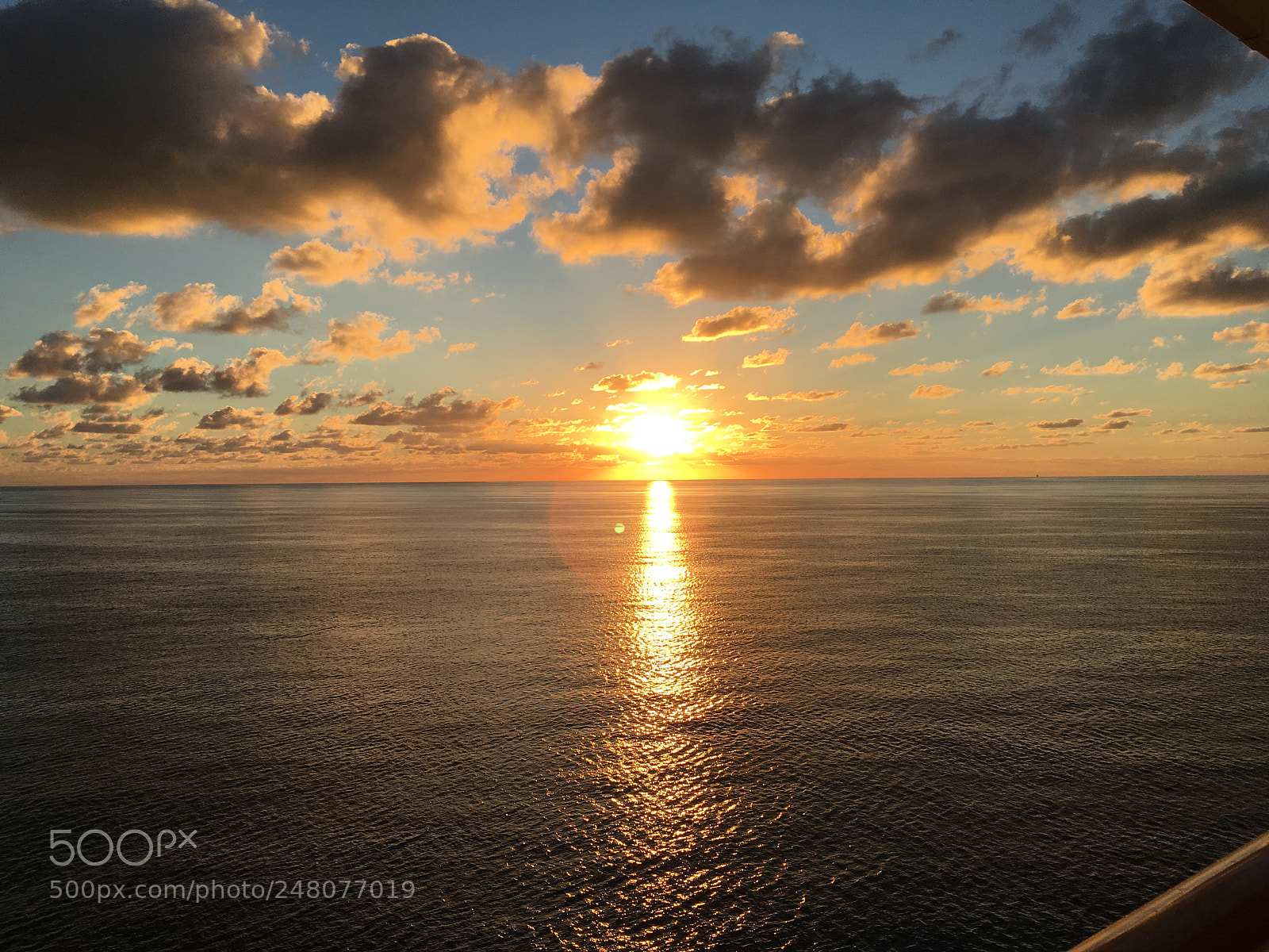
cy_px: 476
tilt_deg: -1.1
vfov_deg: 48.2
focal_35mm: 29
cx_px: 634
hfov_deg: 61.7
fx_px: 1063
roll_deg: +0.1
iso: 25
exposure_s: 1/1832
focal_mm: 4.15
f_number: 2.2
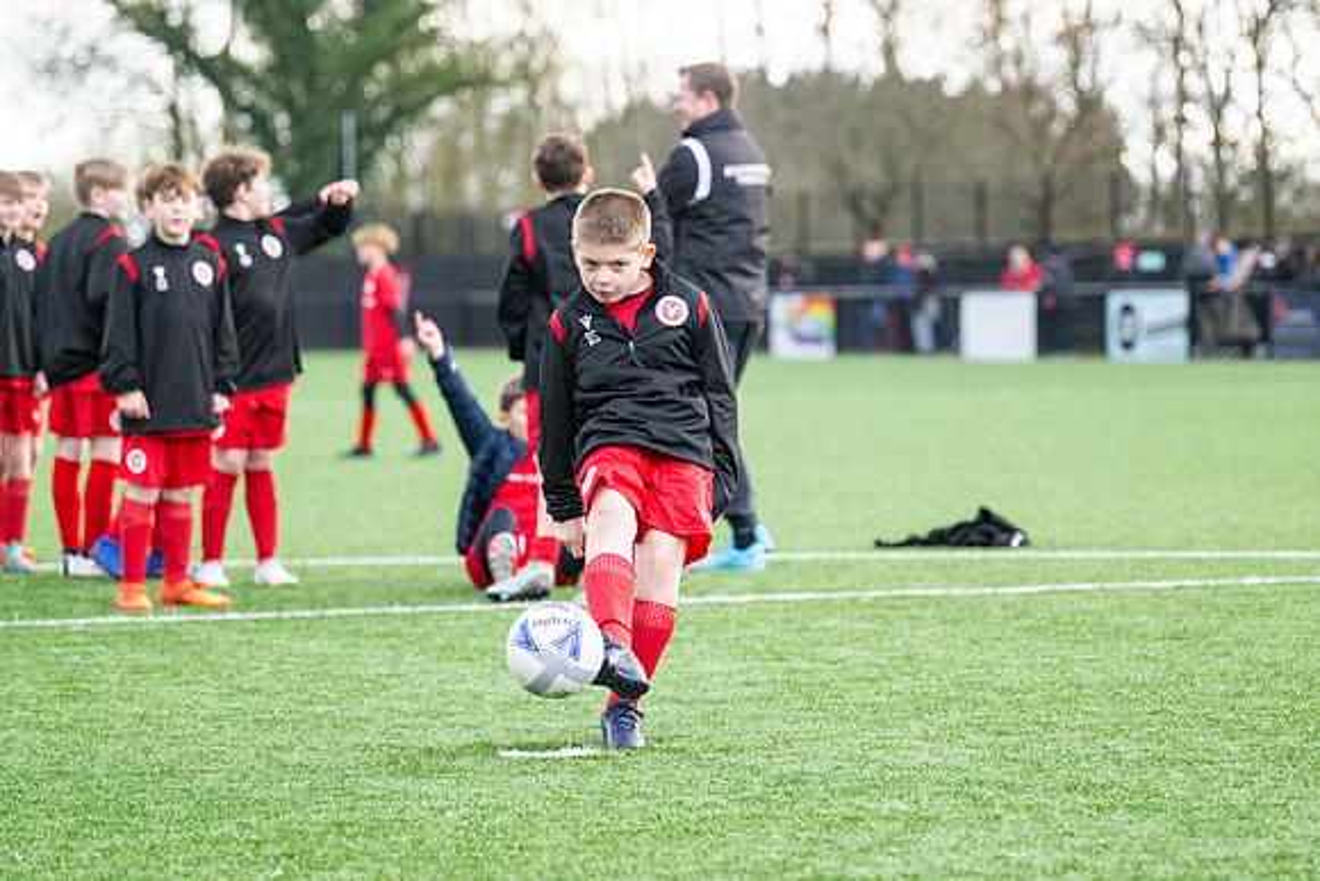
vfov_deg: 8.9
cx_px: 660
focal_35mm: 155
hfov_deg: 13.2
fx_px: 5684
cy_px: 440
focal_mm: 155
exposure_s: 1/1600
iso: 2000
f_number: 4
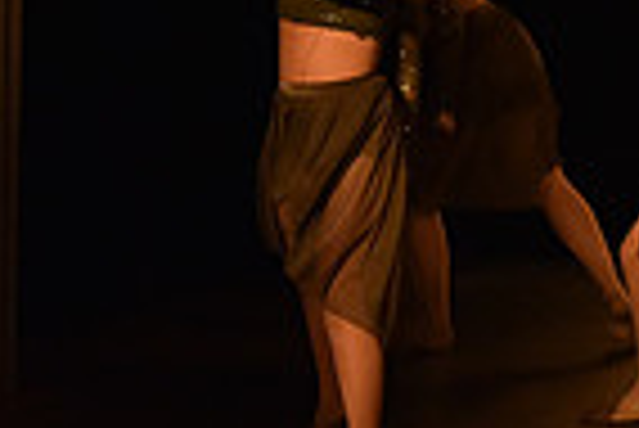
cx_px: 1296
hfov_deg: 5.2
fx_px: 6912
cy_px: 237
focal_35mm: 389
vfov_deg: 3.5
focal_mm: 95
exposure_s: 1/250
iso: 2000
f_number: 4
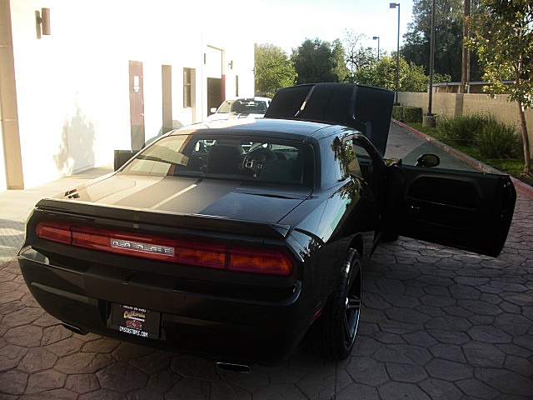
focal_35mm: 36
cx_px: 266
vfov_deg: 39.7
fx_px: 554
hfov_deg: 51.4
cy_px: 200
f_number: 2.8
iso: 50
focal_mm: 6.3
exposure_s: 1/320
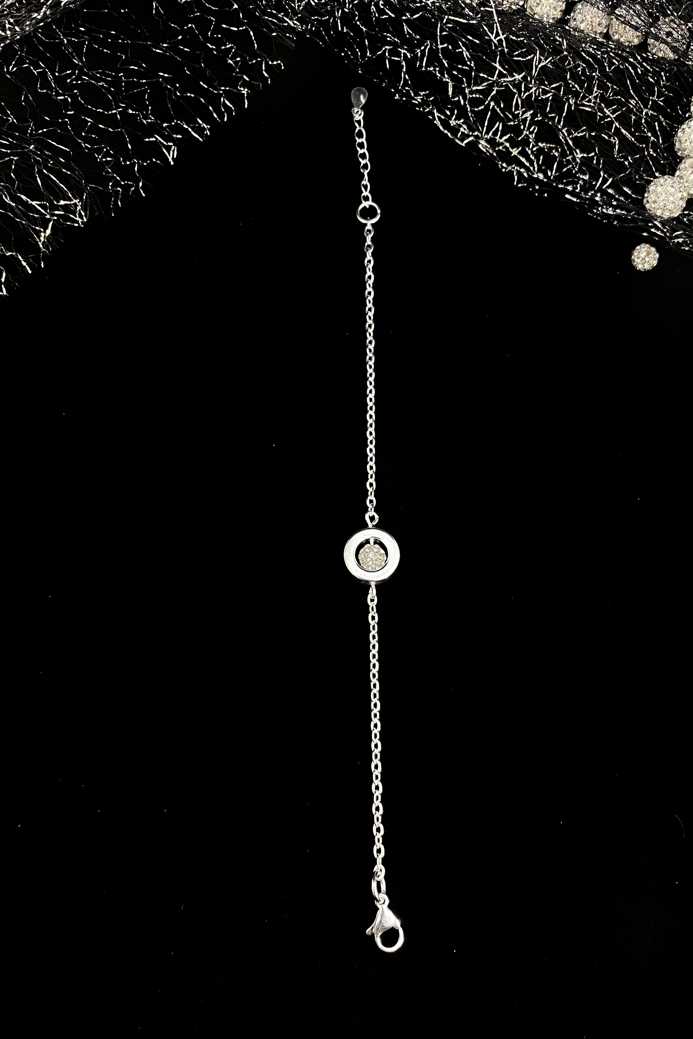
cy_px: 510
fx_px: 808
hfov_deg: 46.4
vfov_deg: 65.5
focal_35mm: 28
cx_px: 371
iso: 160
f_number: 1.8
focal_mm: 4.25
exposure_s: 1/50
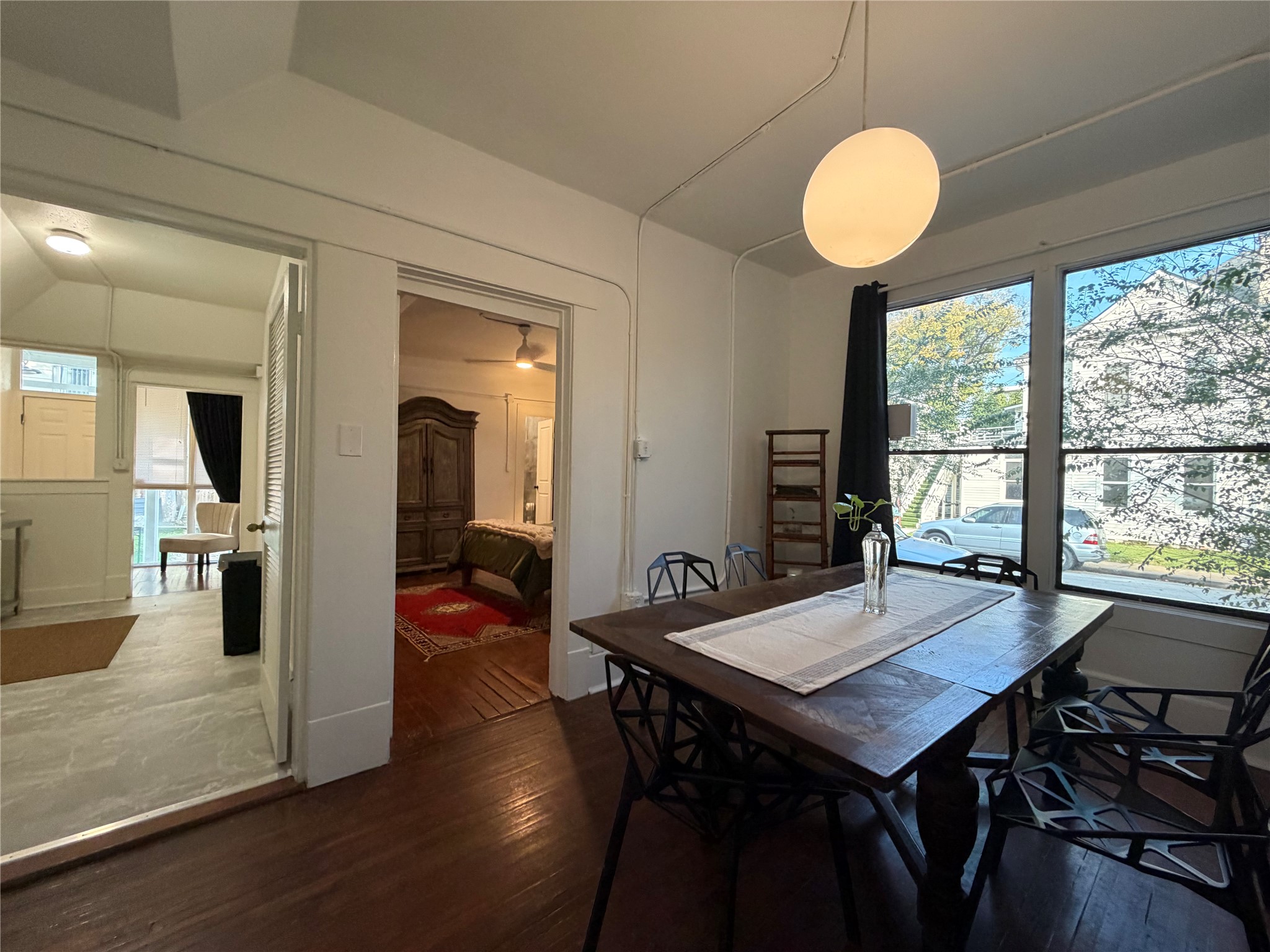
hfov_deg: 102.1
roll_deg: -0.4
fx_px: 514
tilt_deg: +0.3
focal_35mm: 14
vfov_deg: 85.7
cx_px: 635
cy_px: 476
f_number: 2.2
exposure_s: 1/60
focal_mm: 2.22
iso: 320
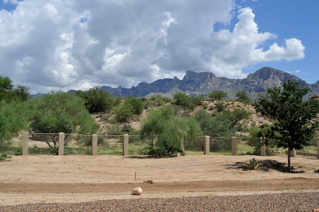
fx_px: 310
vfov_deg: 37.8
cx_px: 160
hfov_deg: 54.5
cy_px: 106
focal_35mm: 35
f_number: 14
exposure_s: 1/320
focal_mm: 35
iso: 320
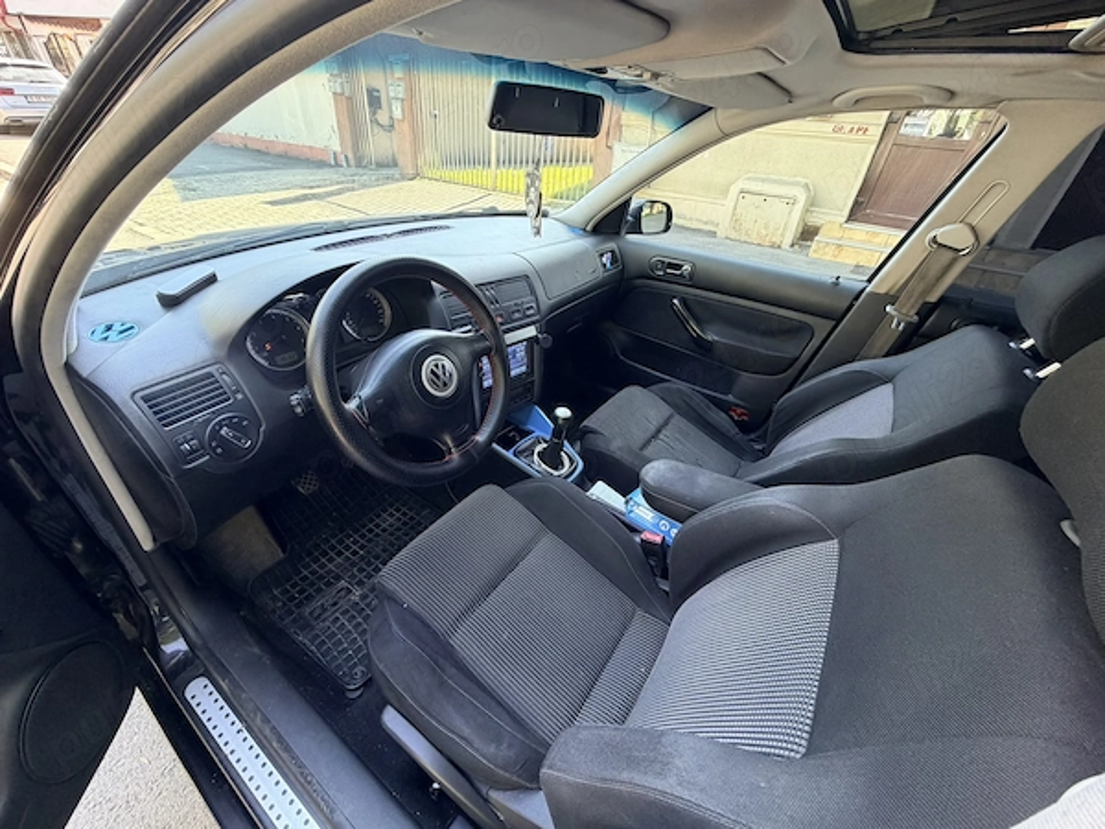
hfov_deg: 102.1
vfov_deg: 85.7
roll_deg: -4.7
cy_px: 414
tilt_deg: -33.1
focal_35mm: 14
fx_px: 447
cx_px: 552
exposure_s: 1/121
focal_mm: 2.22
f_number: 2.2
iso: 200
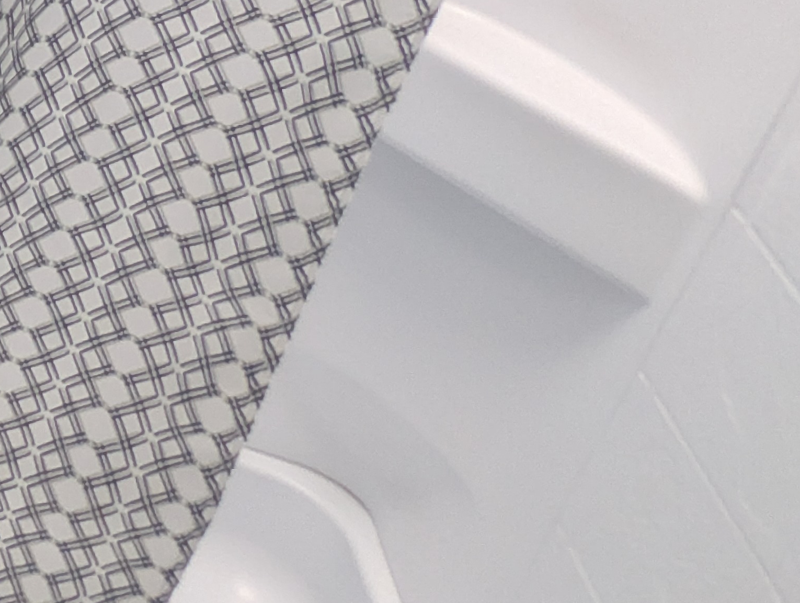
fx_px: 1481
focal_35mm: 64
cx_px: -1202
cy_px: -513
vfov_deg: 17.9
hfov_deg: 14.4
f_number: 1.7
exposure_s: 1/197
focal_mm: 2.02
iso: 51
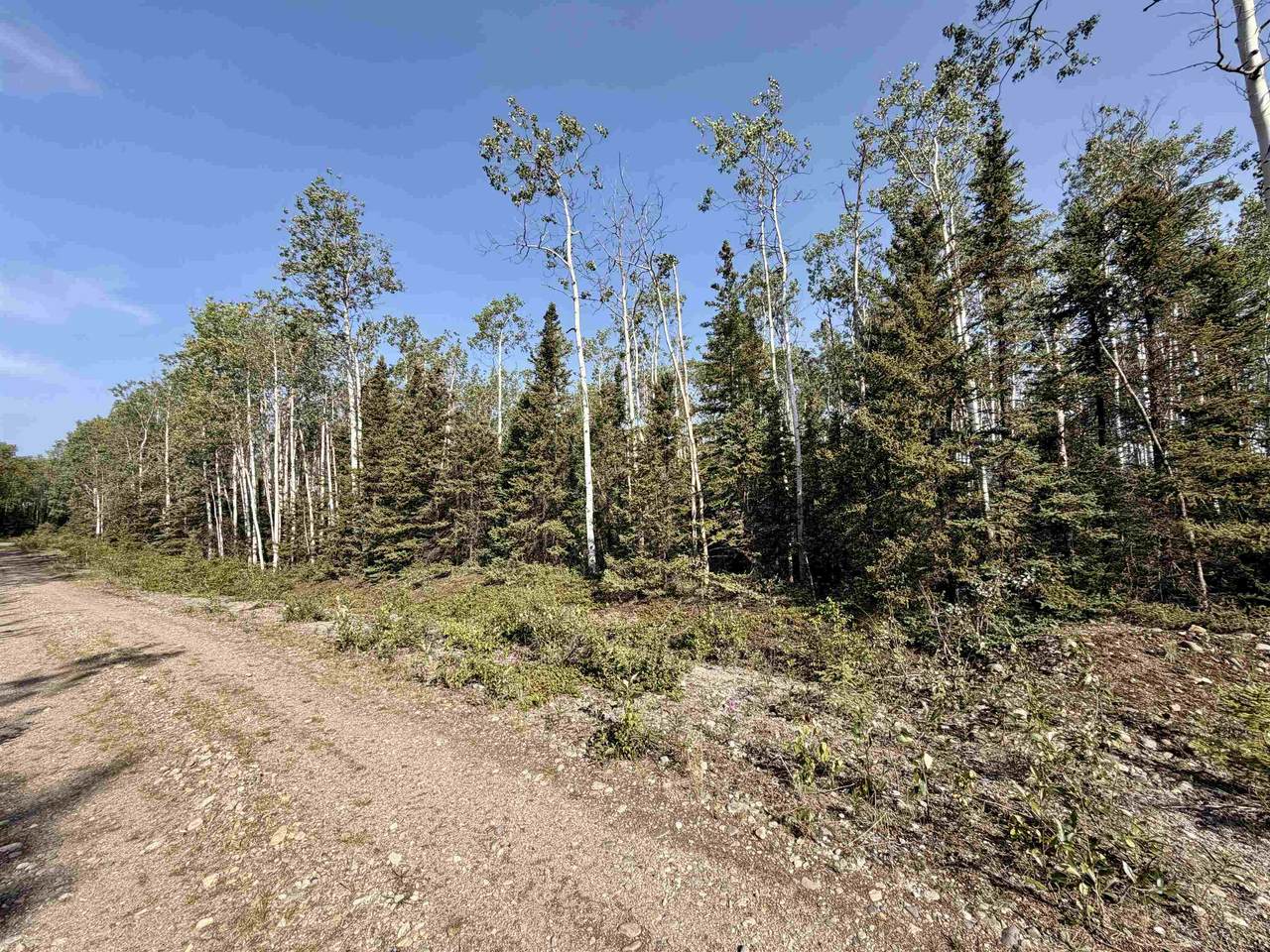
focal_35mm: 14
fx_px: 514
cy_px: 476
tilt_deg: +4.4
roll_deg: +0.9
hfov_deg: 102.1
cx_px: 635
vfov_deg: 85.7
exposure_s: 1/770
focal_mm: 2.22
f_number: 2.2
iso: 32
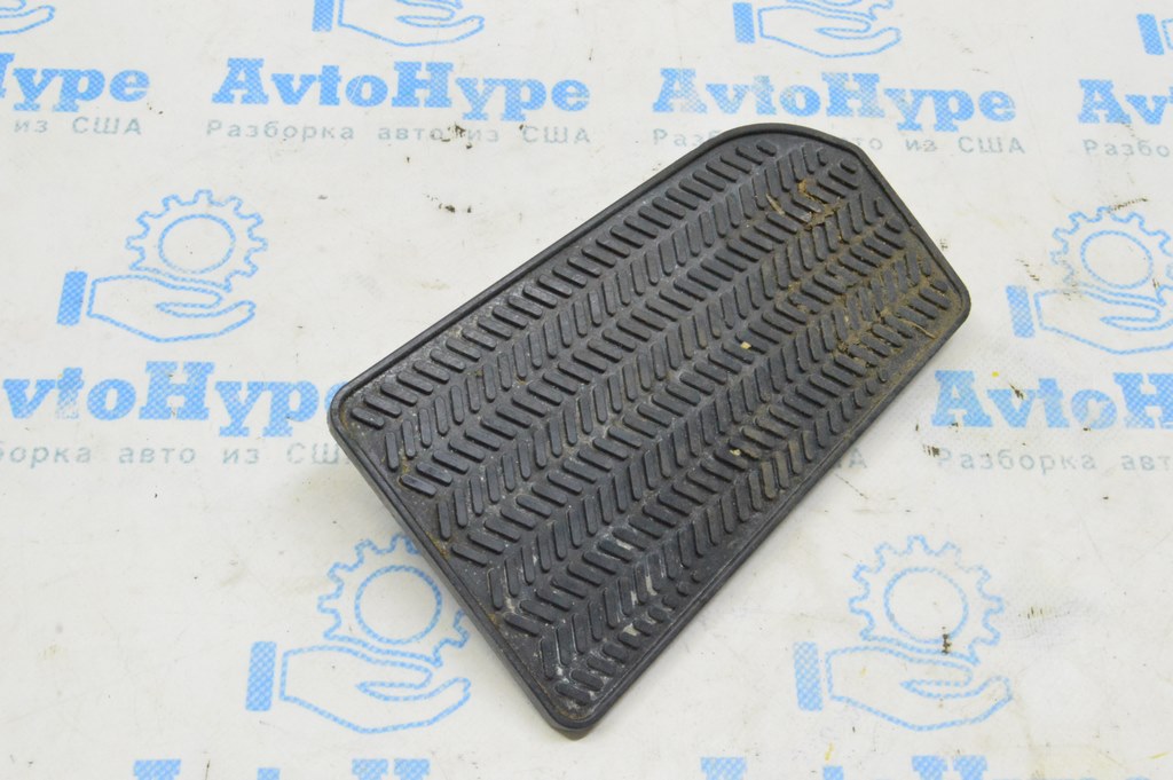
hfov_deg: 41.1
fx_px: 1563
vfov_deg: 28.0
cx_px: 586
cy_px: 390
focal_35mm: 48
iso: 6400
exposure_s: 1/15
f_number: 20
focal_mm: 32
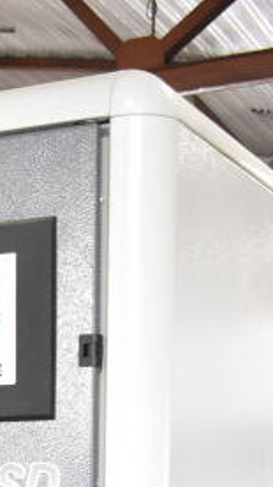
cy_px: 690
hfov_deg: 10.8
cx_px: -234
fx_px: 1340
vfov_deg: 18.6
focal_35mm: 104
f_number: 4
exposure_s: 1/60
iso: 1600
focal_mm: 20
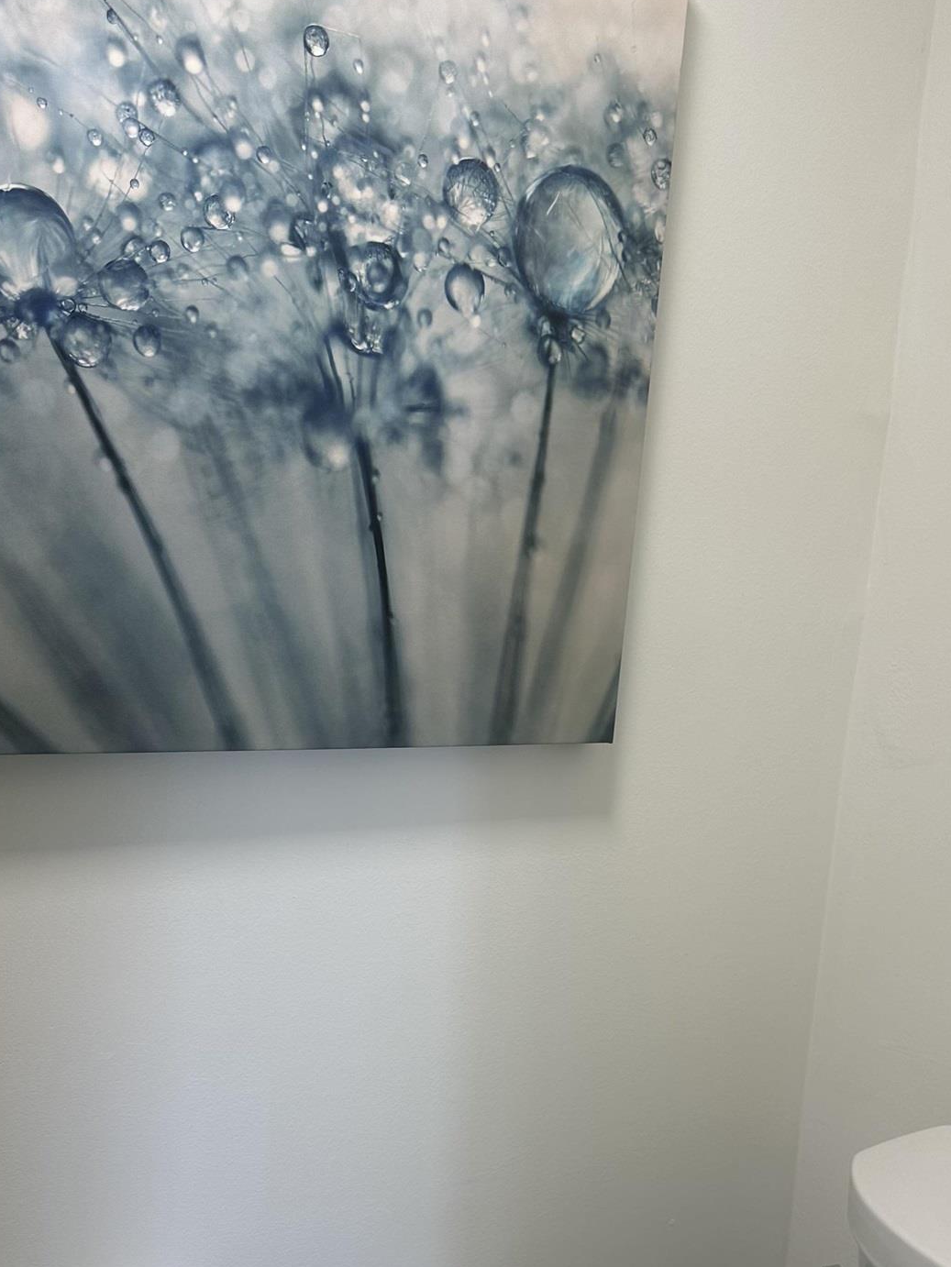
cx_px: 519
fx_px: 1465
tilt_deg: -15.2
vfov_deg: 45.7
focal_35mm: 40
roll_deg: -4.3
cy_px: 897
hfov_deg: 35.9
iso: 64
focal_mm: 6.86
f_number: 1.78
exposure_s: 1/120
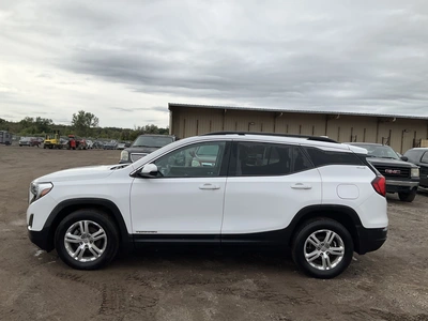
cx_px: 214
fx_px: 359
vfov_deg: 48.2
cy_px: 160
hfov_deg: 61.7
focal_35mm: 29
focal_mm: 3
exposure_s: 1/2667
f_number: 1.8
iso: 25
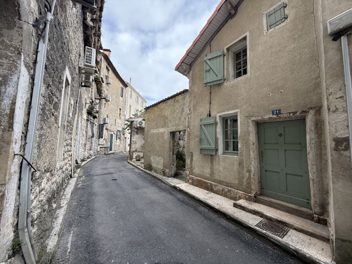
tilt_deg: +5.8
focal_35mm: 14
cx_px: 176
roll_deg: -1.1
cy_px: 132
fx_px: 142
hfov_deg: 102.1
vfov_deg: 85.7
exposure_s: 1/291
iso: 64
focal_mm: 2.22
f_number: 2.2
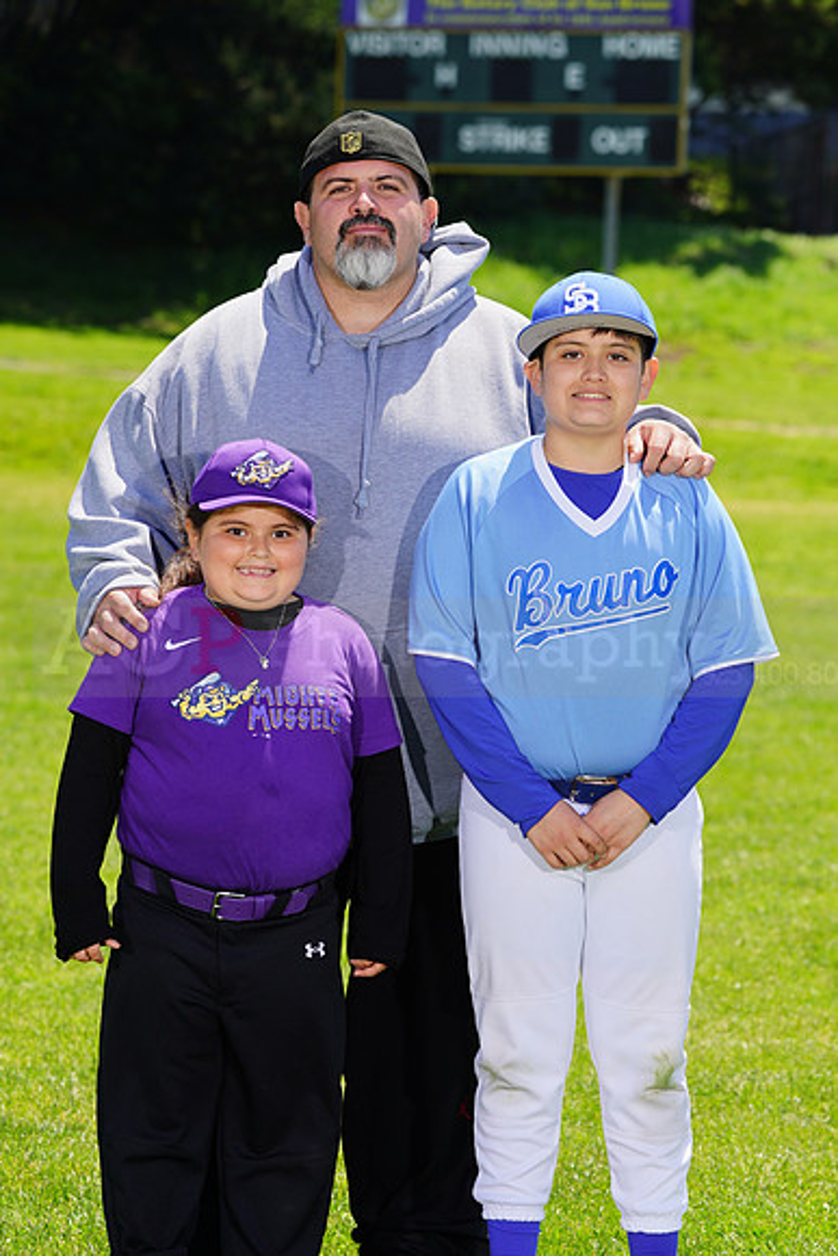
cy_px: 628
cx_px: 419
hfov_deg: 8.4
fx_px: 5722
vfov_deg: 12.5
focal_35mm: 164
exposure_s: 1/250
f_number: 8
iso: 100
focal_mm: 164
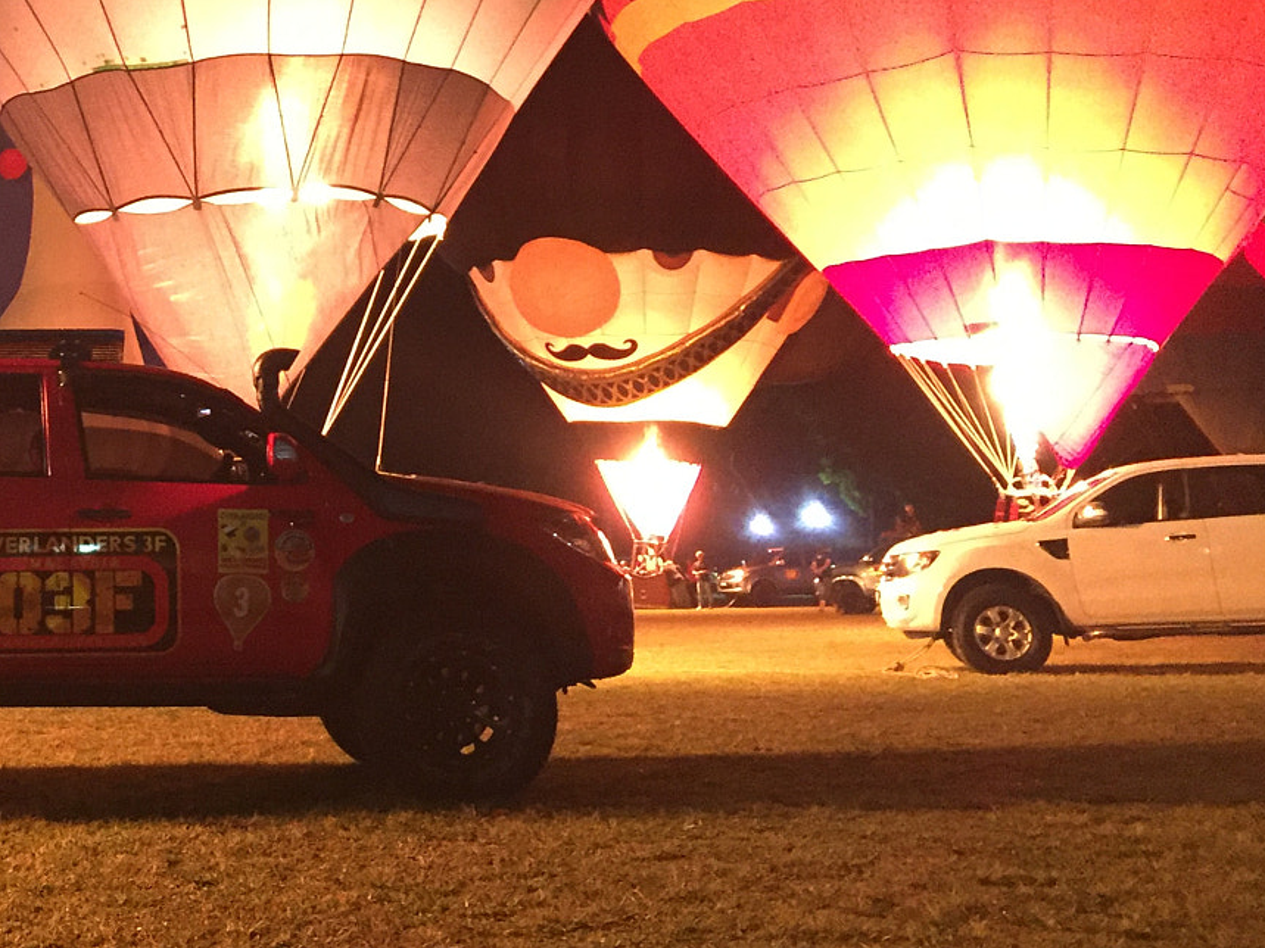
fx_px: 1973
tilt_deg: +14.7
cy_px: 81
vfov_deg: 26.1
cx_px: 128
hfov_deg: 33.7
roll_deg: +0.3
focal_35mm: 54
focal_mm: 4.15
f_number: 2.2
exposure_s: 1/20
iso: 250
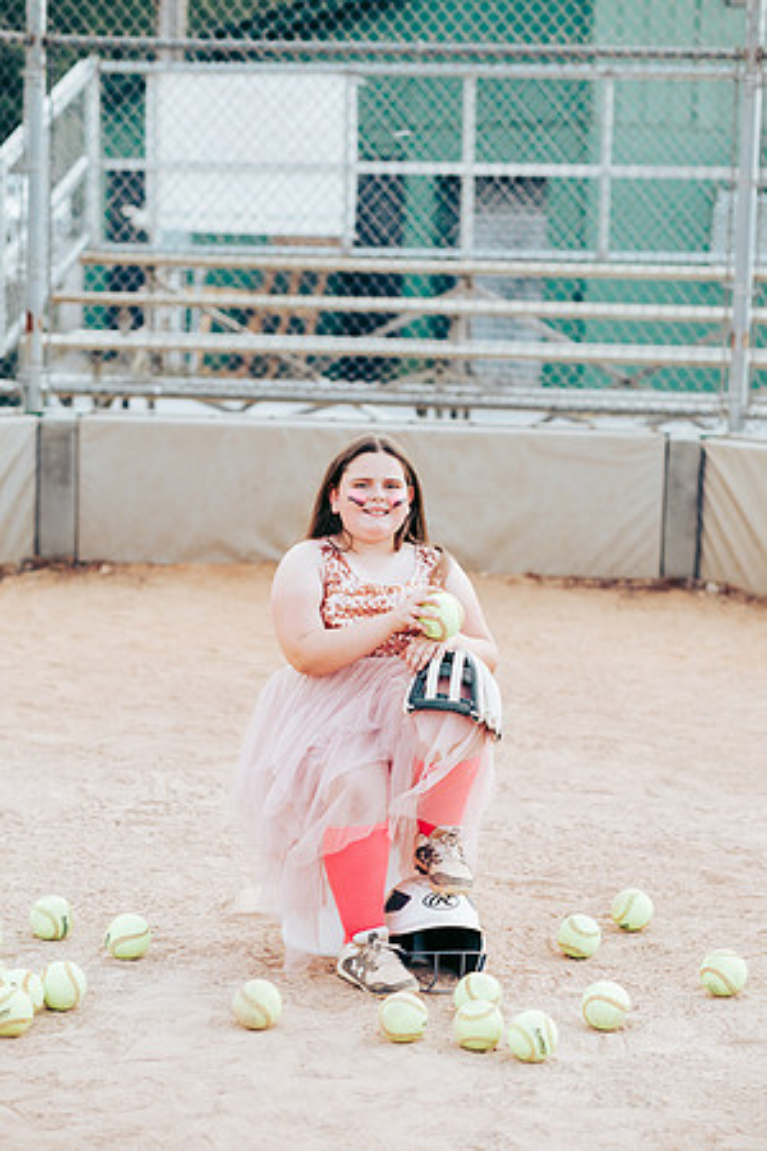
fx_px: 2716
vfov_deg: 23.9
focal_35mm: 85
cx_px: 384
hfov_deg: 16.1
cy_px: 576
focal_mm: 85
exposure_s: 1/500
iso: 160
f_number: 2.8
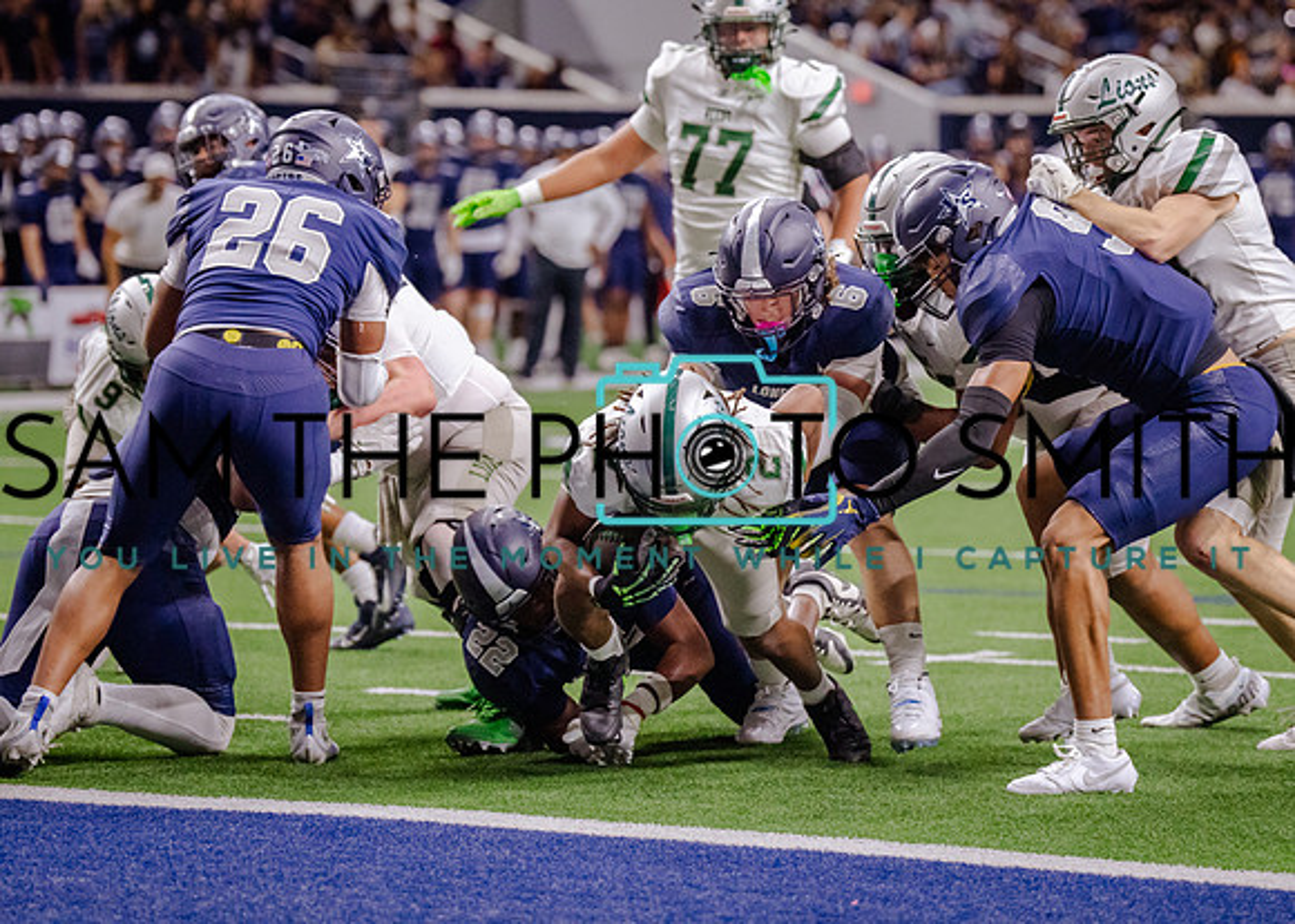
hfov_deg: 10.8
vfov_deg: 7.7
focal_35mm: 187
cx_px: 648
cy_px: 363
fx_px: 6881
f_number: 2.8
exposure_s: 1/1250
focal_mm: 134
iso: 3200
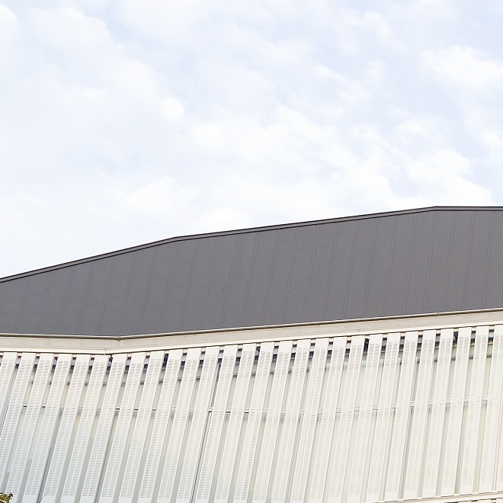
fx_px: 937
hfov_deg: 24.3
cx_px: 731
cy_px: 520
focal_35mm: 57
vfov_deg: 28.0
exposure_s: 1/320
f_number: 5.6
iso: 500
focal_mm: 12
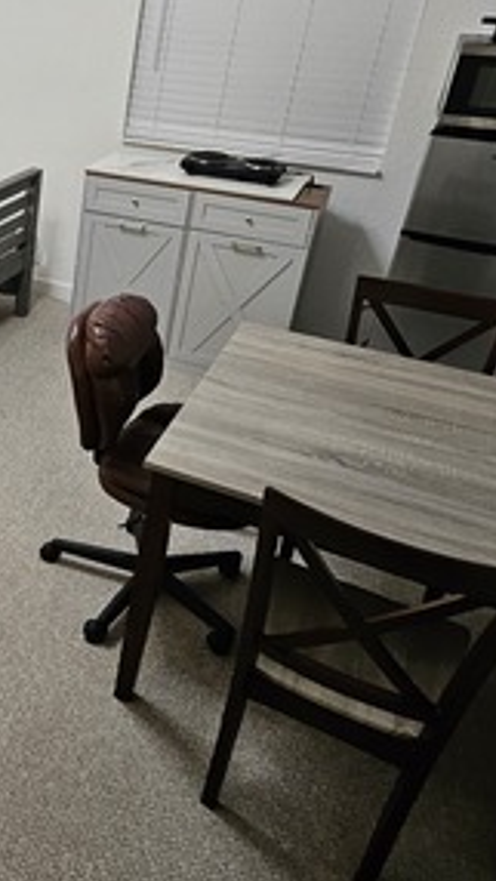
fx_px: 771
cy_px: 370
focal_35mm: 33
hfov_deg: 30.6
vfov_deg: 59.2
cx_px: -88
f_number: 2.2
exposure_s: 1/60
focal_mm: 1.74
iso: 200
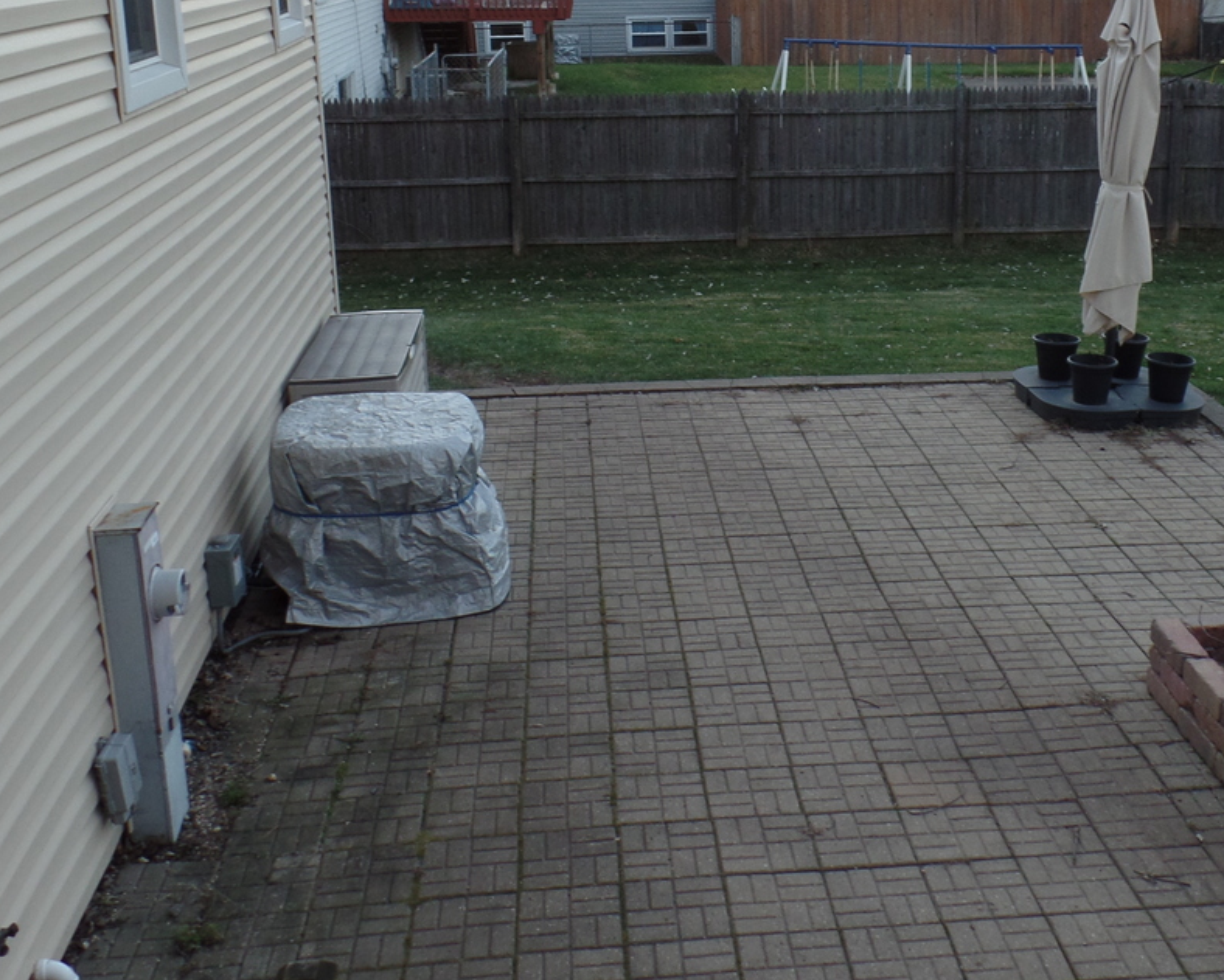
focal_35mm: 41
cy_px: 280
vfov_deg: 35.9
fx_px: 1486
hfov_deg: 44.6
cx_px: 732
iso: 80
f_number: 3.2
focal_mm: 4.1
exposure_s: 1/30
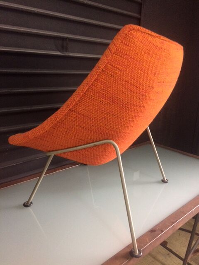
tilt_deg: -16.6
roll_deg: -0.6
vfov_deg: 61.7
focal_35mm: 29
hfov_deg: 48.2
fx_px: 222
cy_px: 132
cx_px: 100
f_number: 2.2
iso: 320
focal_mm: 4.15
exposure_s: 1/33
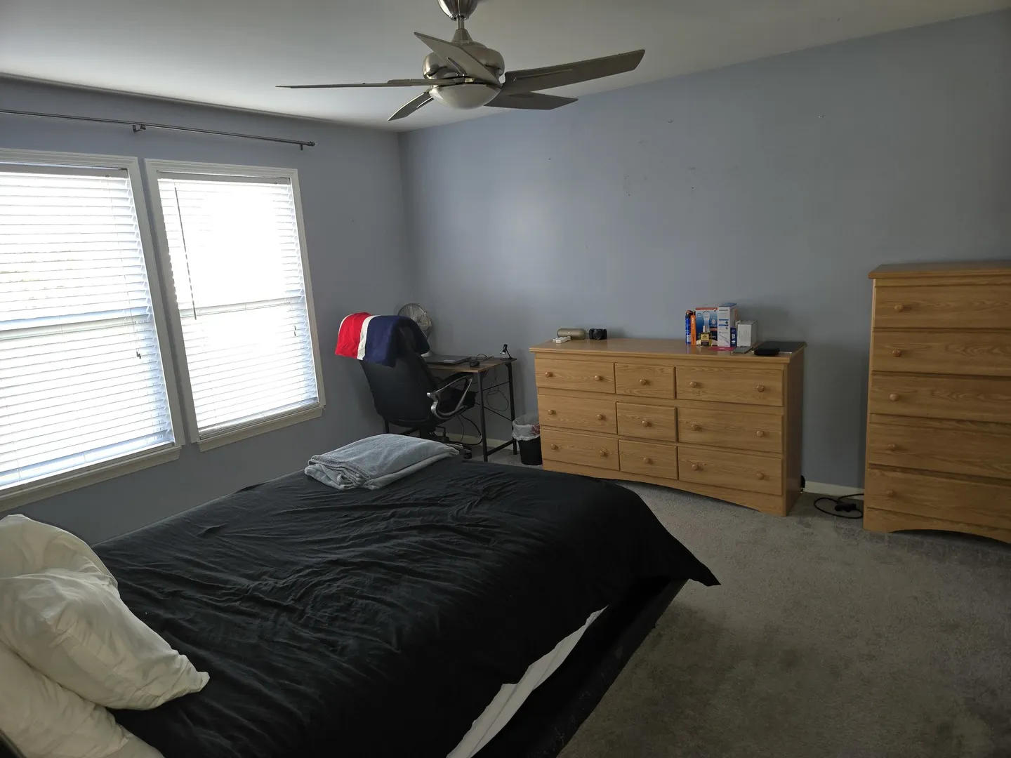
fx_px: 672
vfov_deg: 58.9
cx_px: 506
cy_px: 379
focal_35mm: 23
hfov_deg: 73.9
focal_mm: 5.4
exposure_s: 1/30
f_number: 1.8
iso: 100
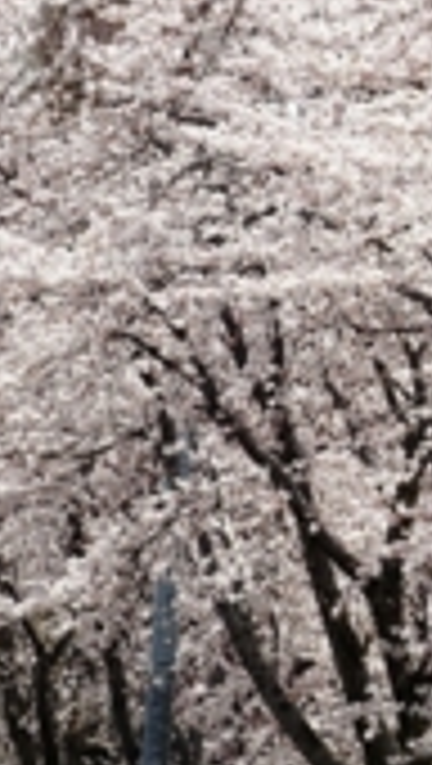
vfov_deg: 6.6
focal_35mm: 325
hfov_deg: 3.7
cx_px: 828
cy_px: 518
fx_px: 6599
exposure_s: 1/125
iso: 100
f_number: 11
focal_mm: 66
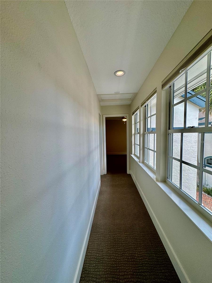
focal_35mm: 14
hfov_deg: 85.7
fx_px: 114
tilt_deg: -3.7
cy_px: 142
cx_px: 106
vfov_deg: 102.1
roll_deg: +1.7
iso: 80
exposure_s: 1/120
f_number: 2.2
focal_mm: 2.22
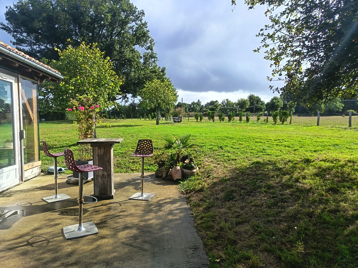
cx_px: 179
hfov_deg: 71.6
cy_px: 134
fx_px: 248
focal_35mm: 24
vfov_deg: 56.8
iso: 100
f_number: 1.75
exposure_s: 1/586
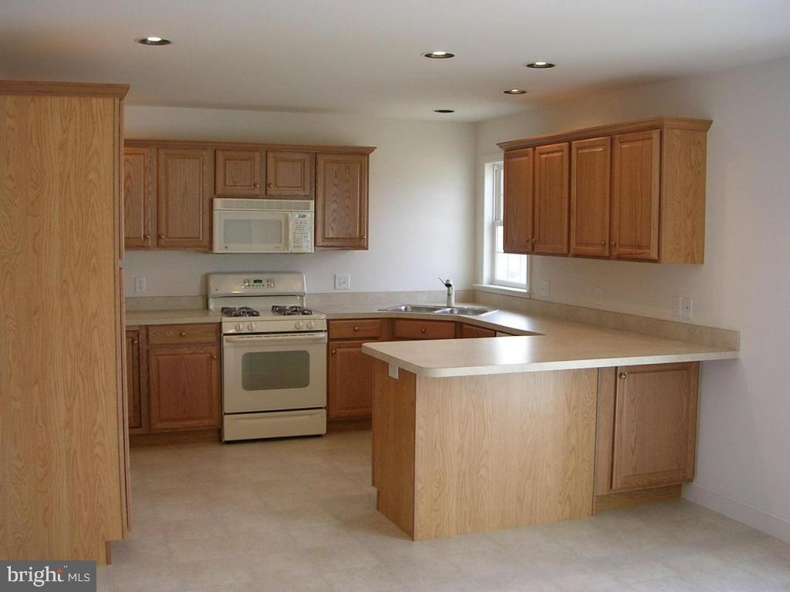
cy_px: 296
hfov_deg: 49.0
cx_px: 395
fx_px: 867
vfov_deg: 37.7
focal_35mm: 38
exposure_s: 1/31.4
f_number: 2.8
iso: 50
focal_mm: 5.8
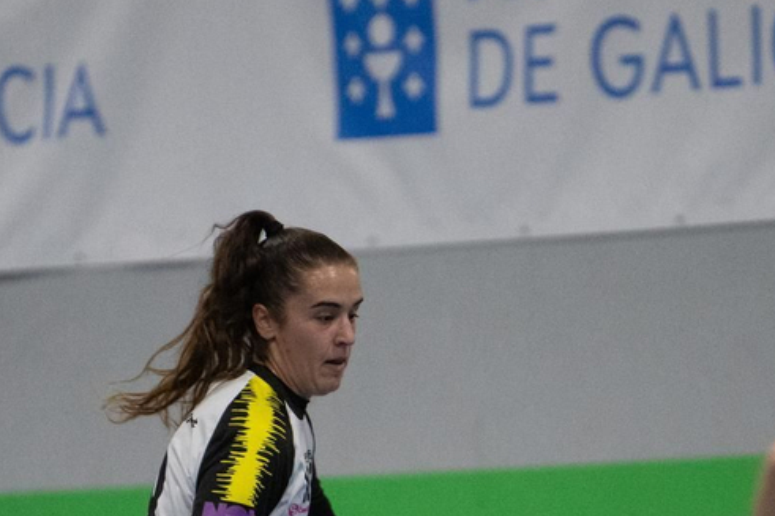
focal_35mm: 652
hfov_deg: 3.2
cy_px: 664
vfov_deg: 2.1
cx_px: 327
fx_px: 14031
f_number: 2.8
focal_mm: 200
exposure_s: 1/800
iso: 5000
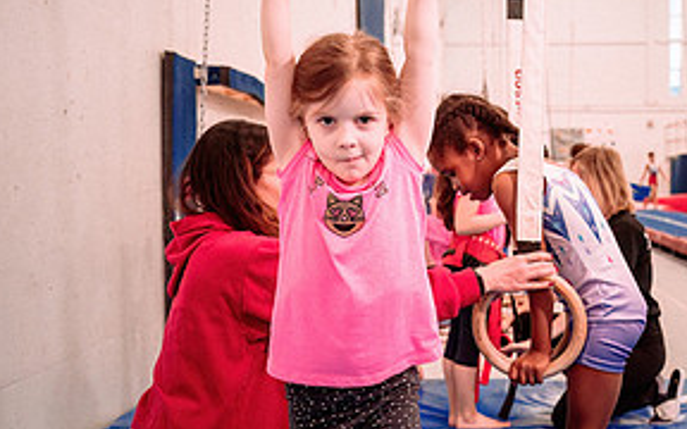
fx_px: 1105
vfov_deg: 22.0
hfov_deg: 34.1
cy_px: 225
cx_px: 484
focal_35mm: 59
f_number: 2.8
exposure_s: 1/400
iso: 1600
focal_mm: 24
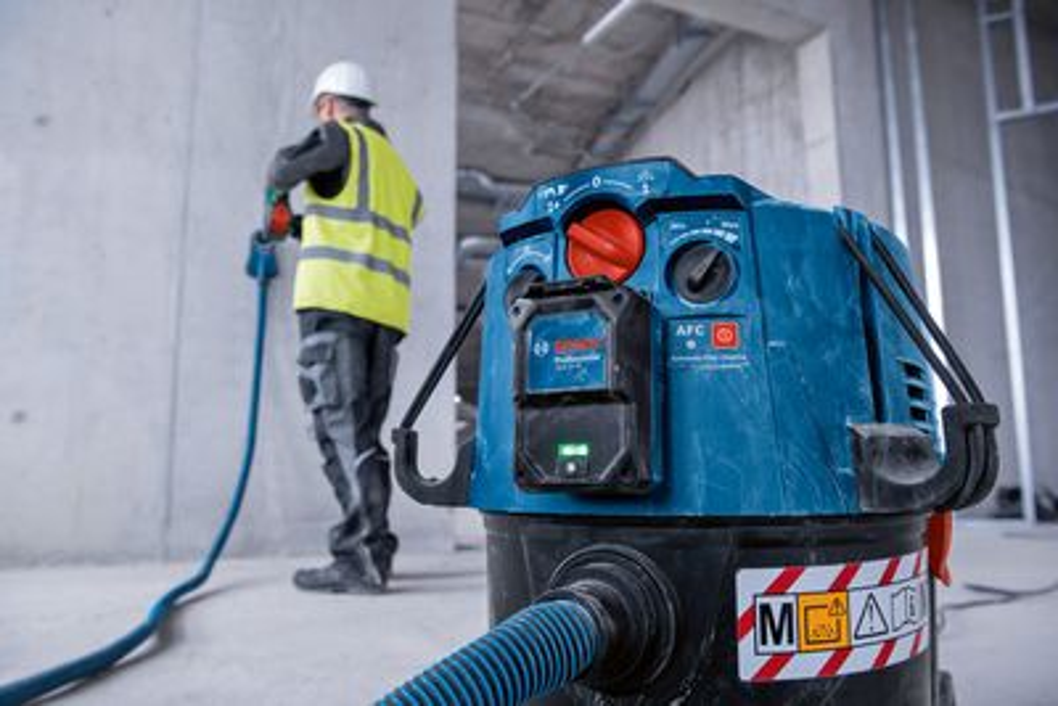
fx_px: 882
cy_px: 353
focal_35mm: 30
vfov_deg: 43.6
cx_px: 529
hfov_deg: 61.9
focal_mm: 30
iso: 800
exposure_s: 1/50
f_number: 7.1
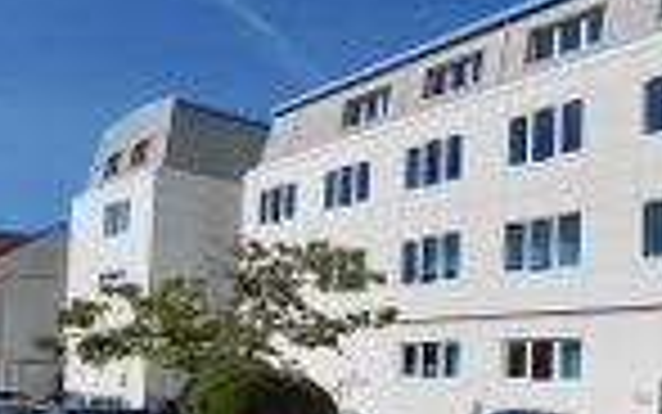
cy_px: 351
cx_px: 558
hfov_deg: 41.0
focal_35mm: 46
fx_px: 830
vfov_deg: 27.3
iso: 50
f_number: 2.2
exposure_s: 1/5507
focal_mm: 1.64
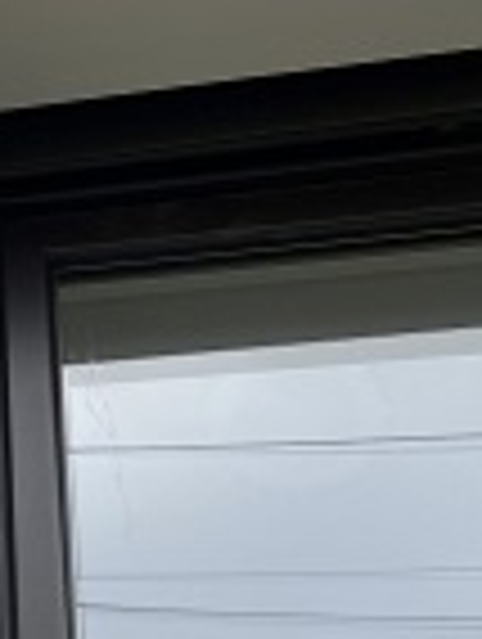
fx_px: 1351
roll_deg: -1.8
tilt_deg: +28.5
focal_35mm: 73
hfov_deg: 18.8
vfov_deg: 26.6
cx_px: -140
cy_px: 324
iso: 32
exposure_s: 1/706
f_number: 1.8
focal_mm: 4.25
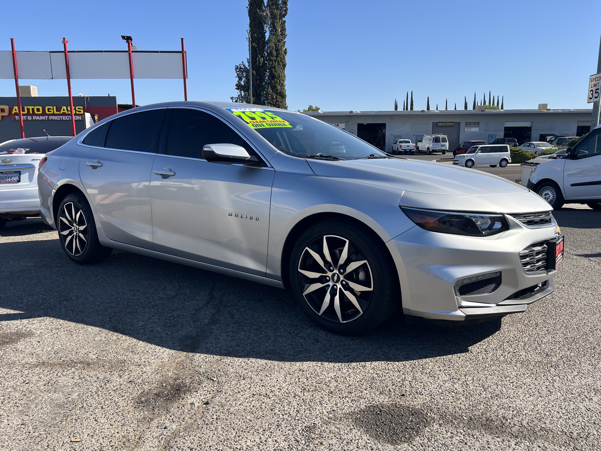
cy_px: 226
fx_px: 451
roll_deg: +1.4
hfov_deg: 67.3
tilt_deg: -10.7
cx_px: 300
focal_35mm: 26
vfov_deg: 53.1
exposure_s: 1/2841
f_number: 1.5
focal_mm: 5.7
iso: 50
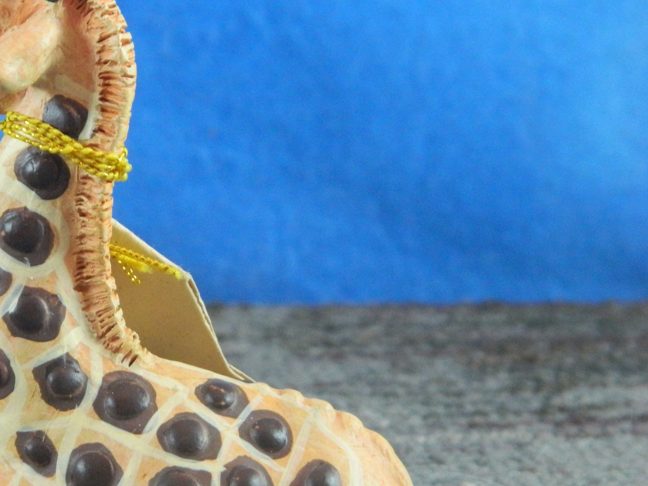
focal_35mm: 172
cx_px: 114
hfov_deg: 11.4
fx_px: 3220
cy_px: 277
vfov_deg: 8.6
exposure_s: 1/20
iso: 400
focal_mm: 18.6
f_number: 4.5
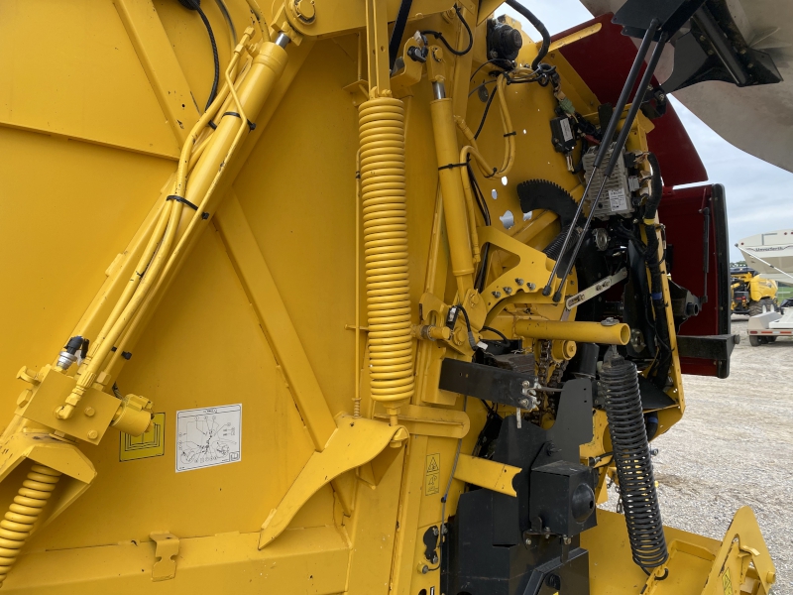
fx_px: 596
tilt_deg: -1.7
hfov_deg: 67.3
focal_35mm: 26
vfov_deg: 53.1
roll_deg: +0.8
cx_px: 396
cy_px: 298
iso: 32
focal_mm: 4.25
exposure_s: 1/816
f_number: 1.8
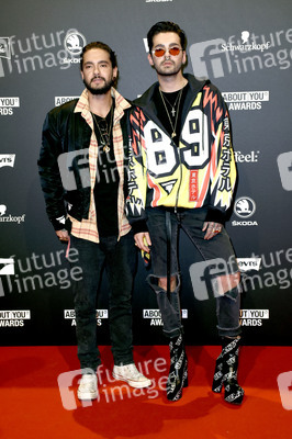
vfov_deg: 37.9
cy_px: 220
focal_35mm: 52
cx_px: 146
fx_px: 640
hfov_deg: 25.7
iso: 1000
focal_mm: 35
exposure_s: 1/125
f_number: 6.3
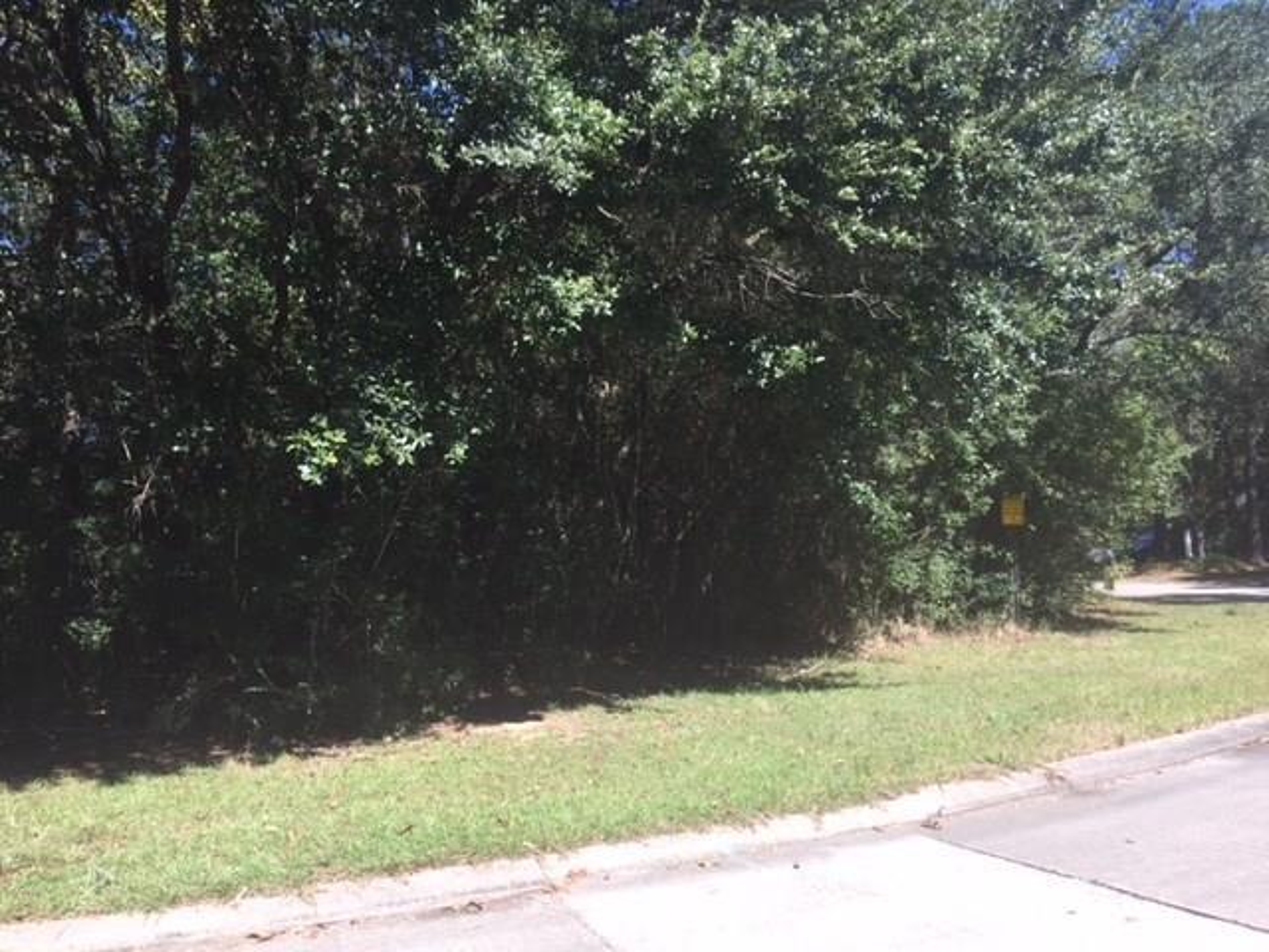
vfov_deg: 48.2
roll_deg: +1.2
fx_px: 1063
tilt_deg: +5.5
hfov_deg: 61.7
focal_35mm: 29
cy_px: 476
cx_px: 634
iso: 32
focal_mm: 4.15
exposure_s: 1/760
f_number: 2.2
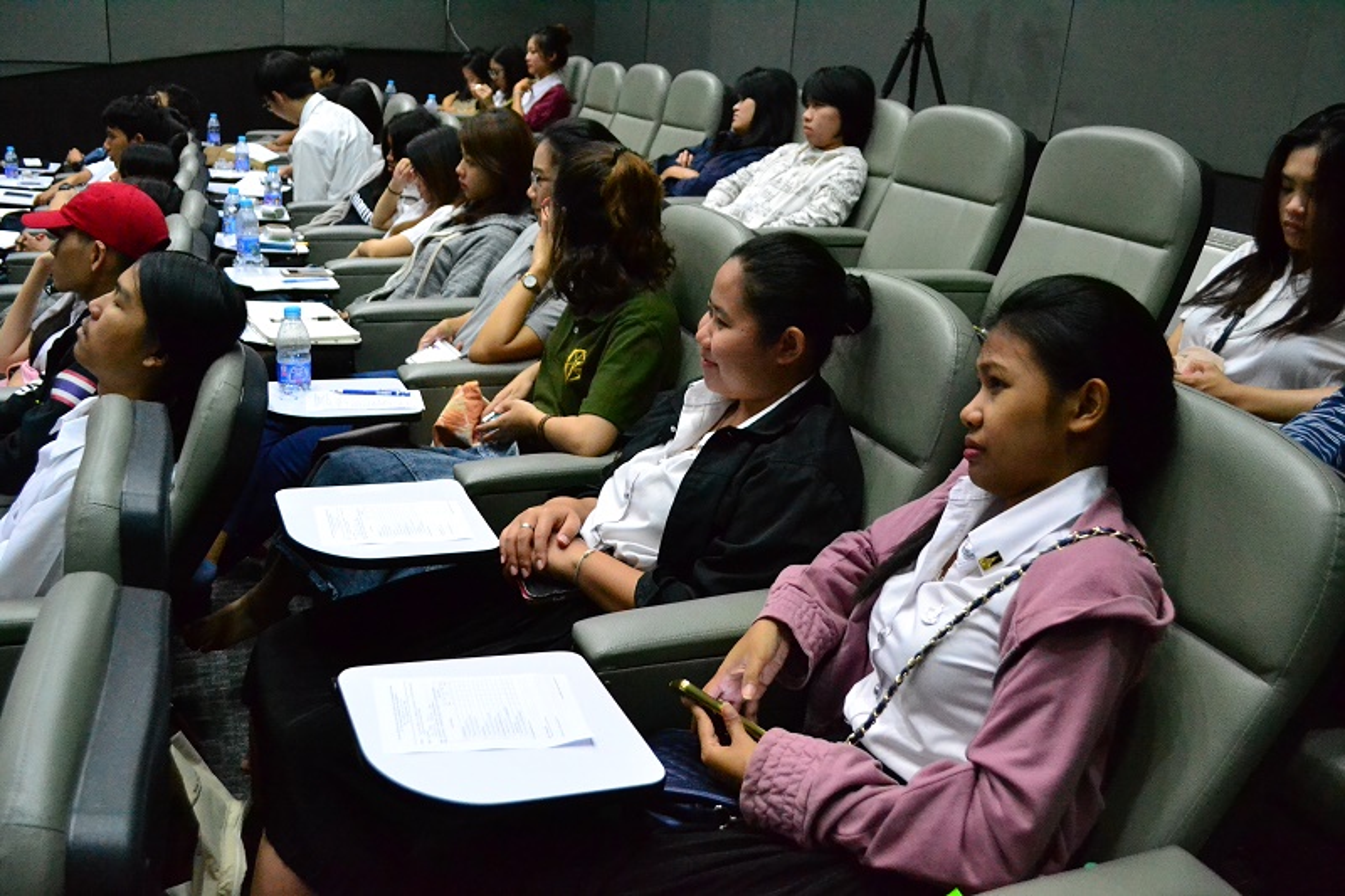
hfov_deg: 57.2
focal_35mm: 33
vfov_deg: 40.0
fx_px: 1233
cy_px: 448
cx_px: 672
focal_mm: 22
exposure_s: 1/100
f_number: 4.5
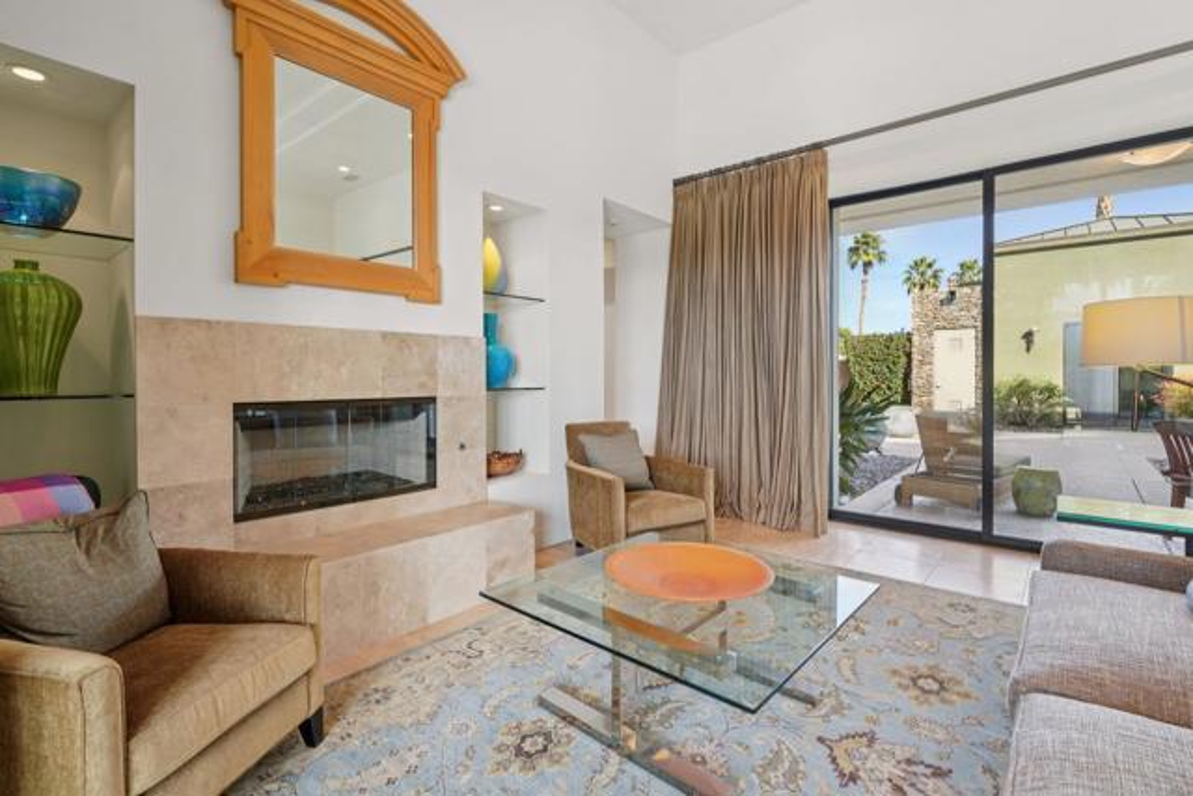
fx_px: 530
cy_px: 398
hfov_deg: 96.7
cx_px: 596
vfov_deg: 73.8
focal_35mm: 16
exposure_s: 1/30
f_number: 8
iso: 320
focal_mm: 16
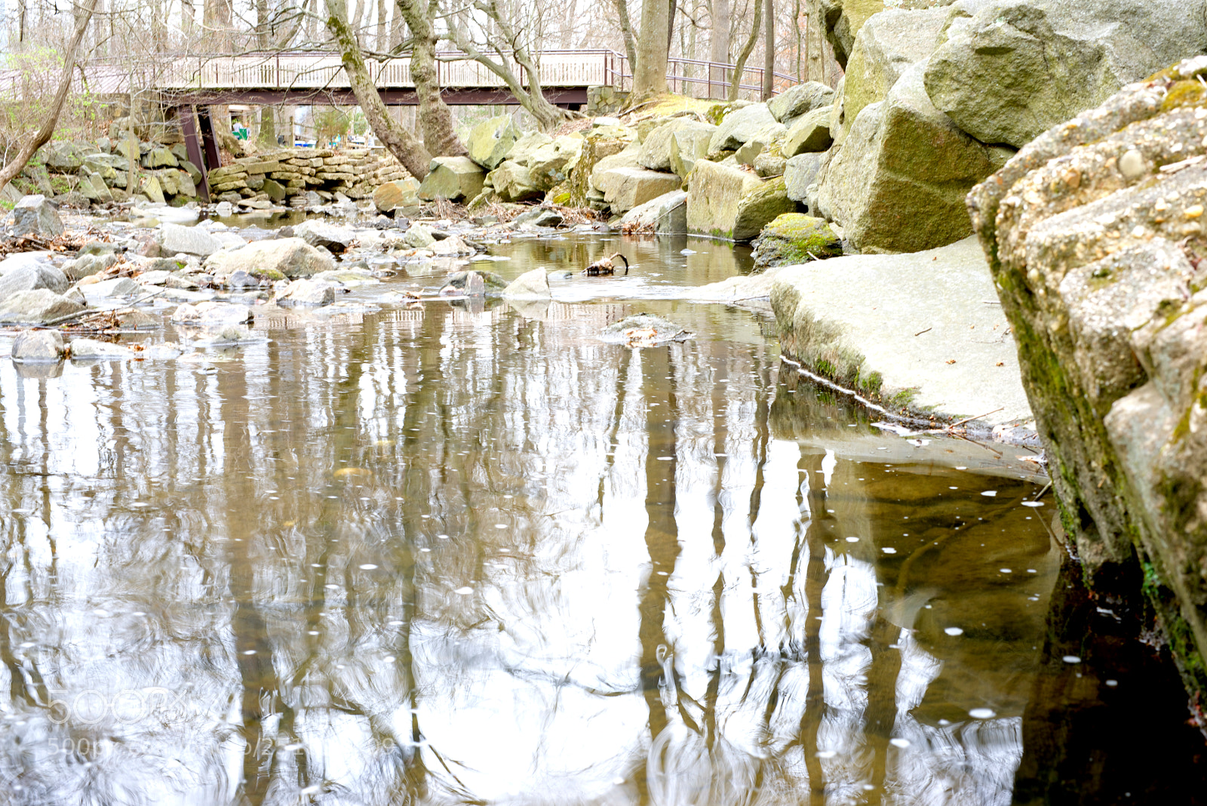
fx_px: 1677
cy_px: 403
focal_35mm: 50
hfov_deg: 39.6
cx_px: 604
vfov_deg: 27.0
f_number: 11
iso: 50
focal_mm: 50
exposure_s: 1/5
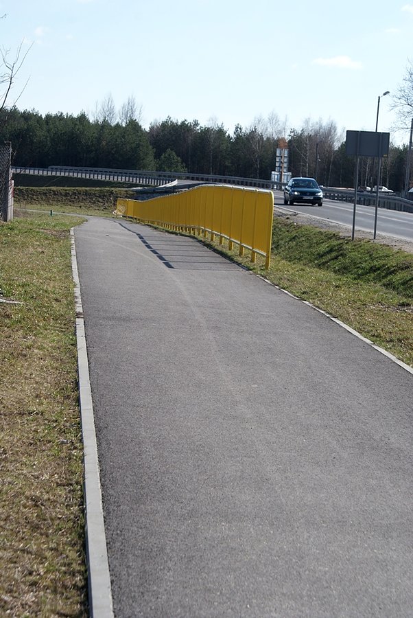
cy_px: 309
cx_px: 206
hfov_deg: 13.1
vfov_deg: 19.4
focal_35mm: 105
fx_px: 1803
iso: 100
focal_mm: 70
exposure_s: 1/160
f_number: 11
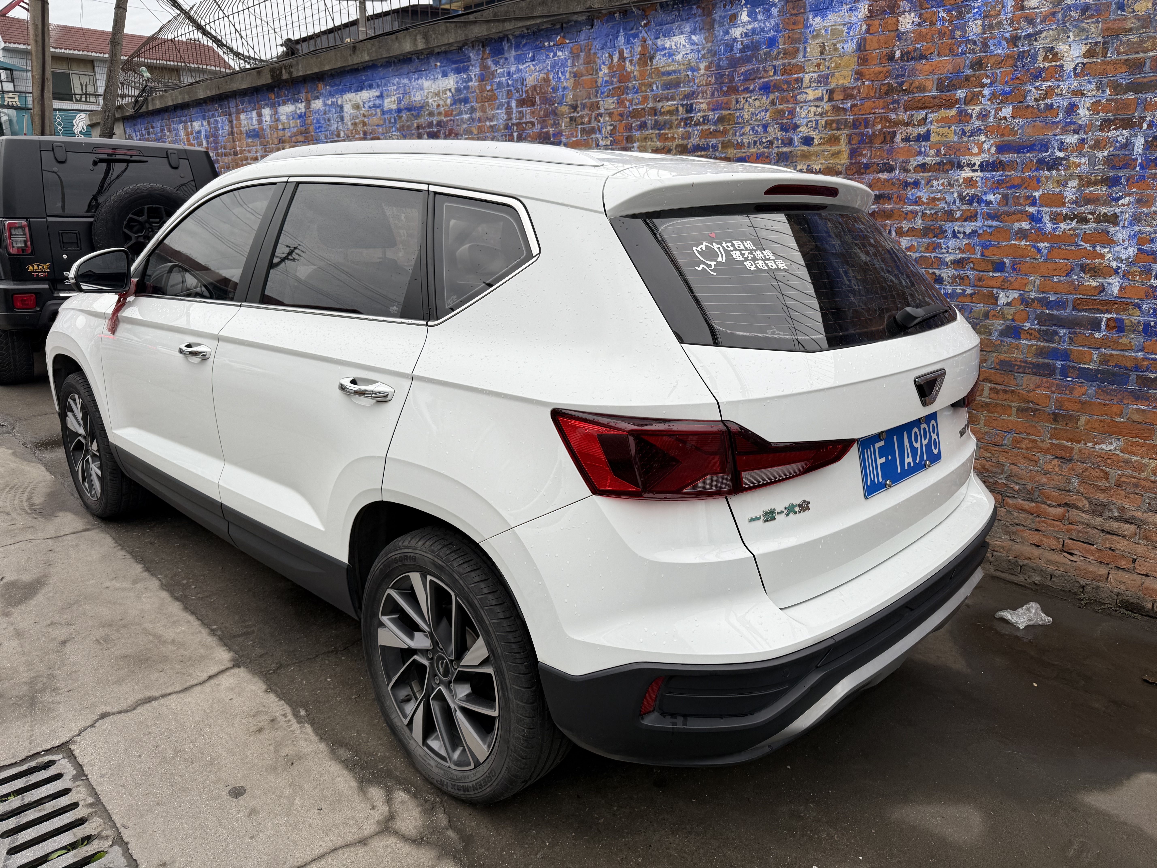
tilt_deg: -15.3
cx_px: 578
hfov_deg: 71.6
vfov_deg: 56.8
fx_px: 802
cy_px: 434
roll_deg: +0.2
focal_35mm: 24
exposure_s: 1/677
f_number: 1.78
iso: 80
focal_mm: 6.76
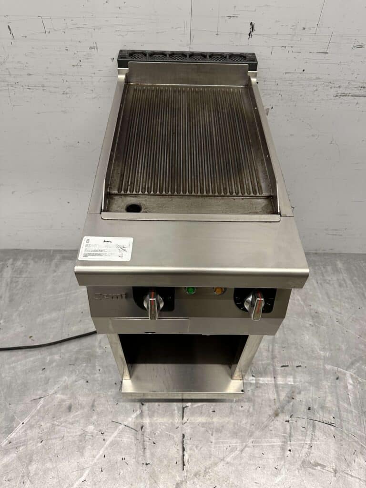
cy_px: 244
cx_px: 183
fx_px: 338
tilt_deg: -54.1
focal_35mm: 24
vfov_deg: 71.6
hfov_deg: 56.8
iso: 160
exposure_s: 1/50
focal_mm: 6.86
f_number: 1.78
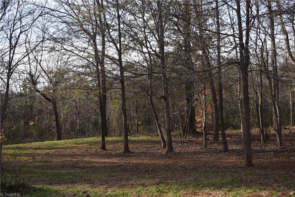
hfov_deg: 28.1
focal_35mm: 72
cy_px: 98
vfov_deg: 18.9
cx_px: 148
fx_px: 590
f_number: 5.6
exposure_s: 1/125
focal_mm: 48
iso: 100
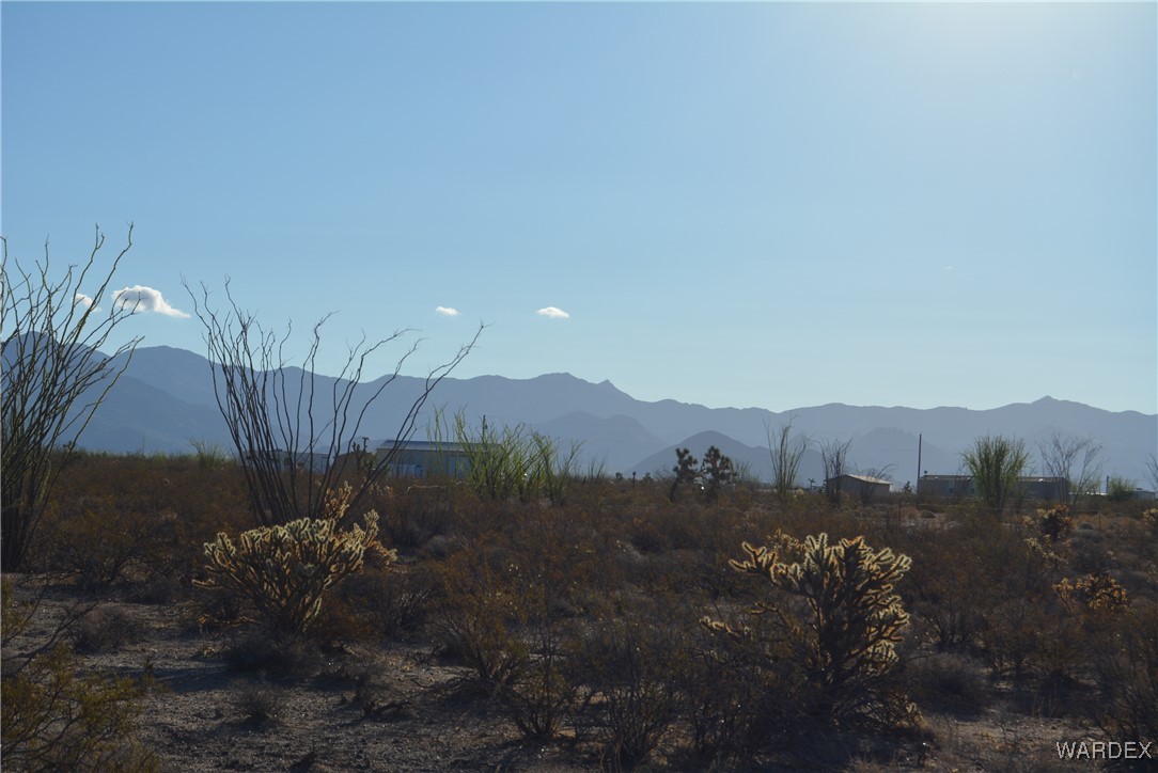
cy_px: 386
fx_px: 2655
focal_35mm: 82
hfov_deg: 24.6
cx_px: 579
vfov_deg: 16.6
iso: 360
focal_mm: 55
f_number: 8
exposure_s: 1/2000
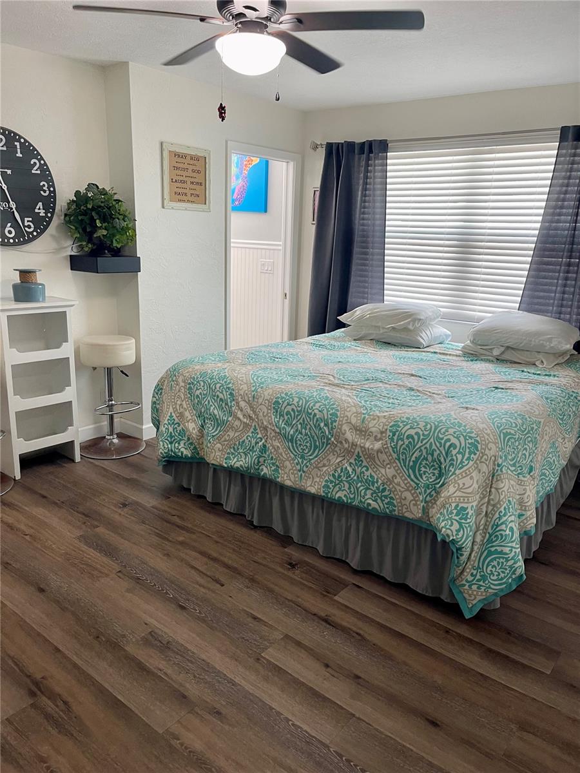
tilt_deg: -15.7
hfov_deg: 54.9
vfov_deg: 69.4
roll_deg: -2.2
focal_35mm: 25
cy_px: 386
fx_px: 559
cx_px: 290
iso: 100
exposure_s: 1/60
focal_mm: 5.1
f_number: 1.6
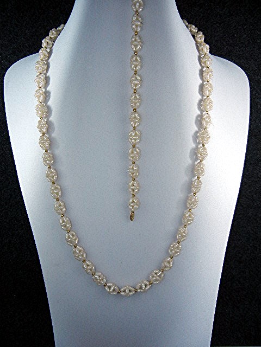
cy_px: 174
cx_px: 130
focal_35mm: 30
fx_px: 302
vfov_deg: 60.0
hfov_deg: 46.8
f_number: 3.5
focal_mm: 5.4
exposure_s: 1/52.6
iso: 160
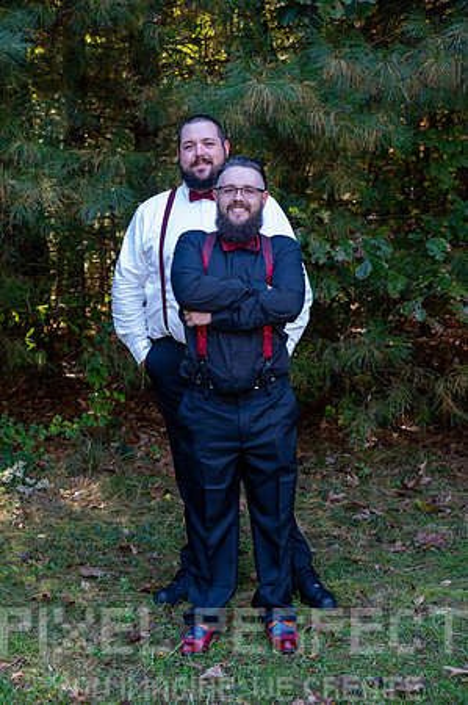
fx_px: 1075
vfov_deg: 36.3
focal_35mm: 55
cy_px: 352
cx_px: 234
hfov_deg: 24.6
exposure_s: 1/60
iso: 640
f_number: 5.6
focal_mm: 55
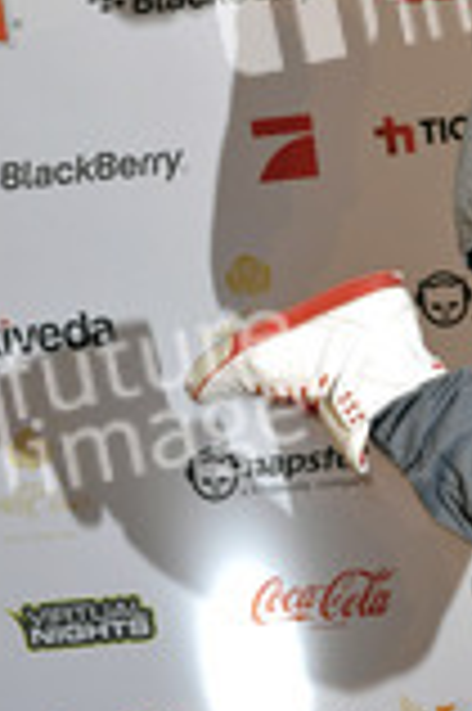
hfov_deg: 10.2
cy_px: 194
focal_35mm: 132
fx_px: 2602
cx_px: 569
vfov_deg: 15.5
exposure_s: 1/200
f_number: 5.6
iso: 1600
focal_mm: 52
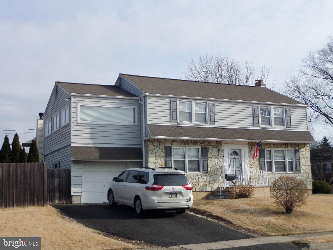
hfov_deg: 36.2
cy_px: 125
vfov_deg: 27.5
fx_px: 510
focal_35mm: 53
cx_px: 166
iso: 100
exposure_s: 1/1000
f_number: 3.8
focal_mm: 8.7
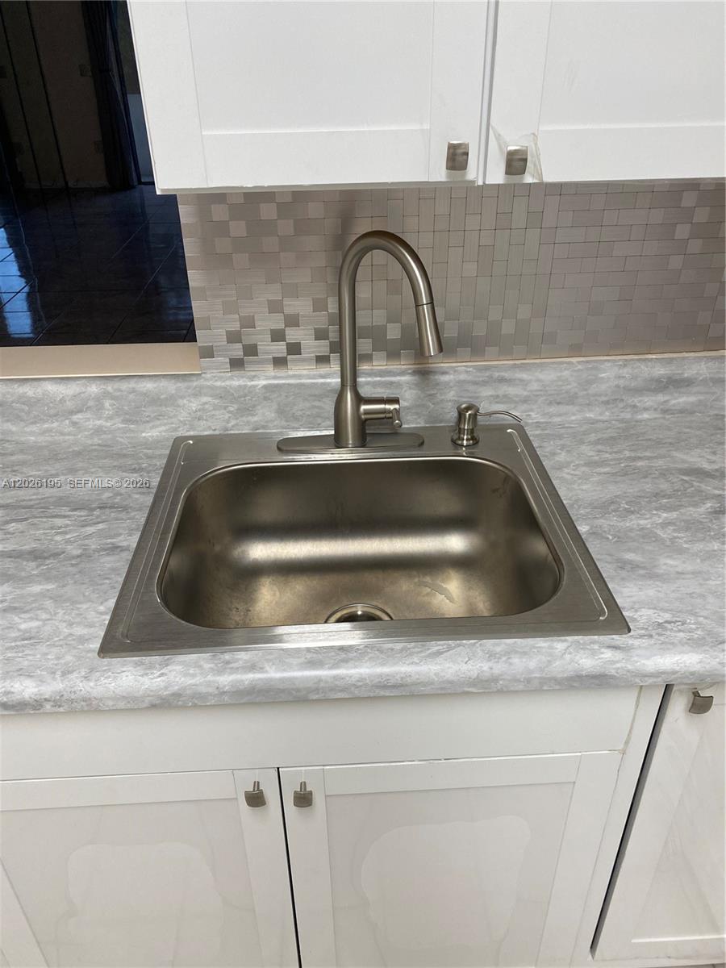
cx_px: 363
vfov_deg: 67.3
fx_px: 727
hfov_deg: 53.1
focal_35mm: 26
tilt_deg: -31.2
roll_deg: +2.4
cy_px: 484
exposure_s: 1/120
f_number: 1.8
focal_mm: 4.25
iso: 125
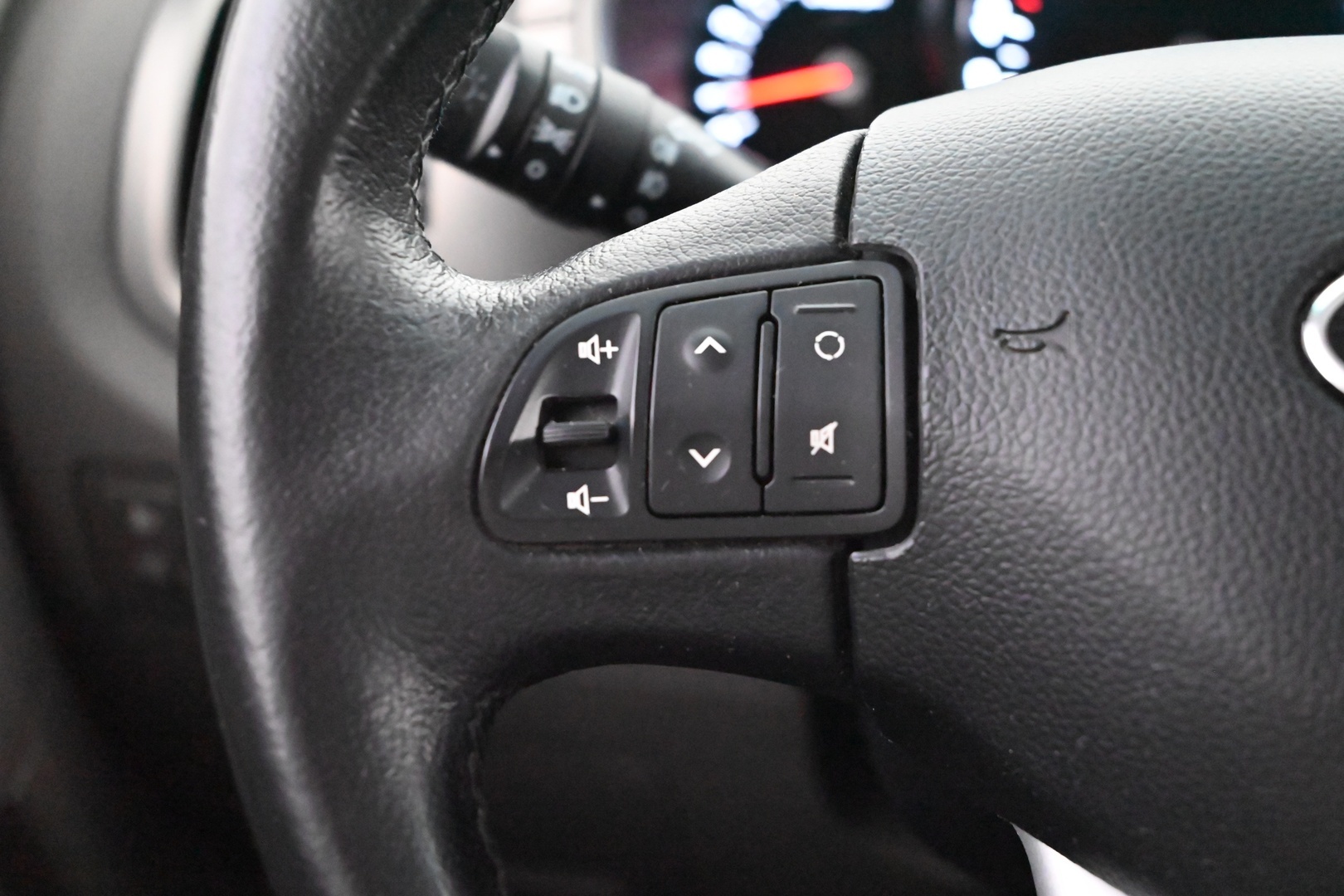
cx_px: 672
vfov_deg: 29.2
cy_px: 448
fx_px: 1717
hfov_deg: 42.7
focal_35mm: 46
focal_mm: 46
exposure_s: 1/60
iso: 25600
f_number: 6
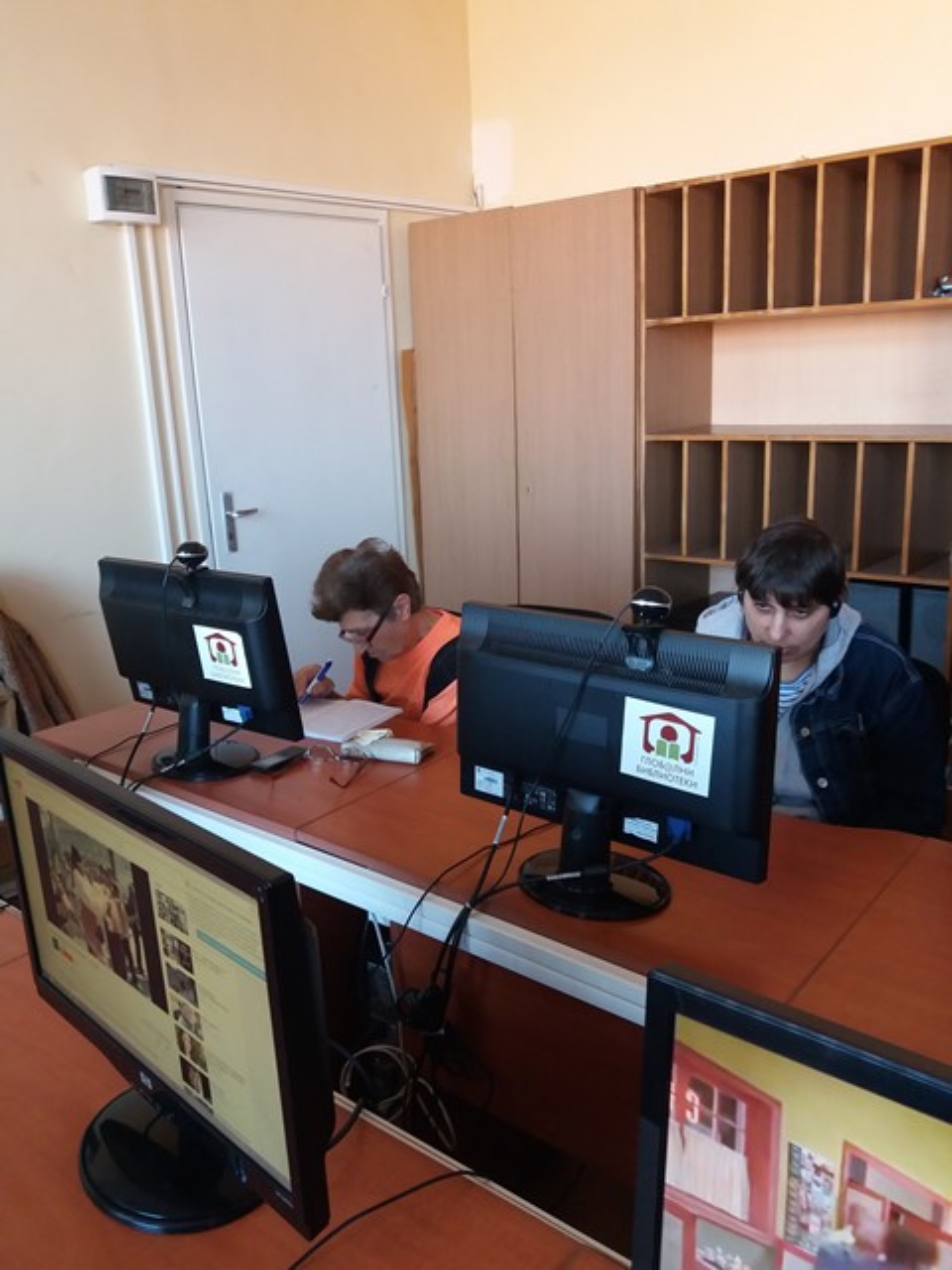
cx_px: 476
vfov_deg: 63.4
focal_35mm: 28
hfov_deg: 49.7
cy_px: 635
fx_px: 1027
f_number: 1.9
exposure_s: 1/33
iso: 160
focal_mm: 3.7
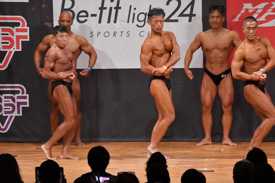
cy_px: 92
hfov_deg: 7.6
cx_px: 138
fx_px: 2062
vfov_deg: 5.1
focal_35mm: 270
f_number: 5.6
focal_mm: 180
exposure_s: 1/400
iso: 7200
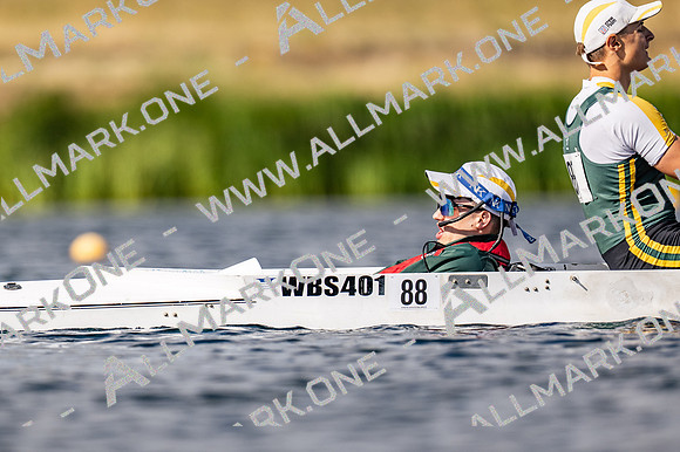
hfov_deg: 2.3
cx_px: 340
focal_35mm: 900
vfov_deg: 1.5
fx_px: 16990
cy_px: 226
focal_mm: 600
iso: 160
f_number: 4
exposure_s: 1/2500
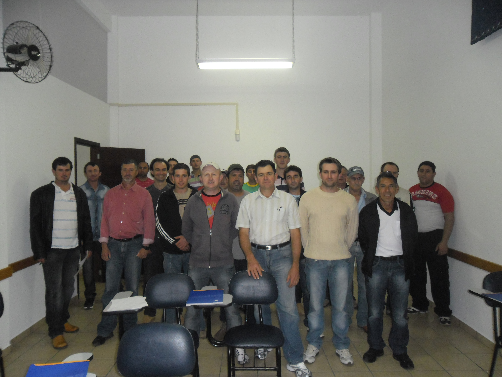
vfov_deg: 51.4
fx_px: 392
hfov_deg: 65.3
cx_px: 251
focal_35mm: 27
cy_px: 188
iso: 400
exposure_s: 1/45
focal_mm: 4.9
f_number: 3.5
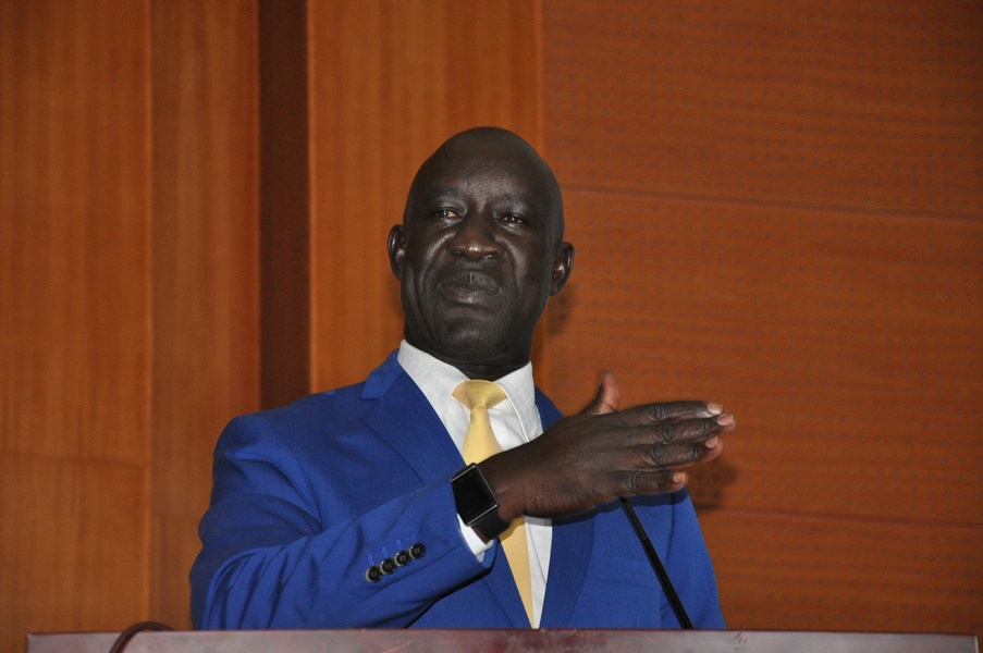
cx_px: 492
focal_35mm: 158
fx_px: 4296
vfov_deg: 8.7
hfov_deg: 13.1
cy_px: 326
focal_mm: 105
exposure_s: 1/60
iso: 1250
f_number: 5.6
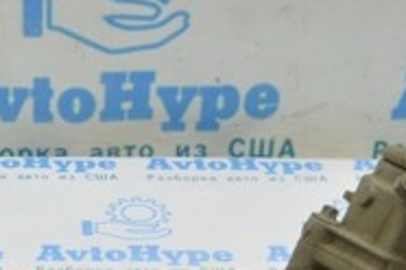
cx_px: -2
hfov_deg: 15.6
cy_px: 328
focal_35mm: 129
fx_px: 1452
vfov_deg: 10.5
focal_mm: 25
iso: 400
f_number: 4
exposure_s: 1/60
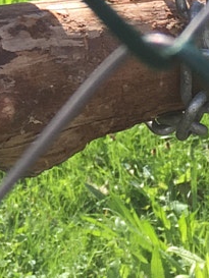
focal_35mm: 170
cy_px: -246
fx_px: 1367
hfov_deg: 8.4
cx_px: -160
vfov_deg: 10.8
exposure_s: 1/538
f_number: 2.2
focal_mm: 4.15
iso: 25
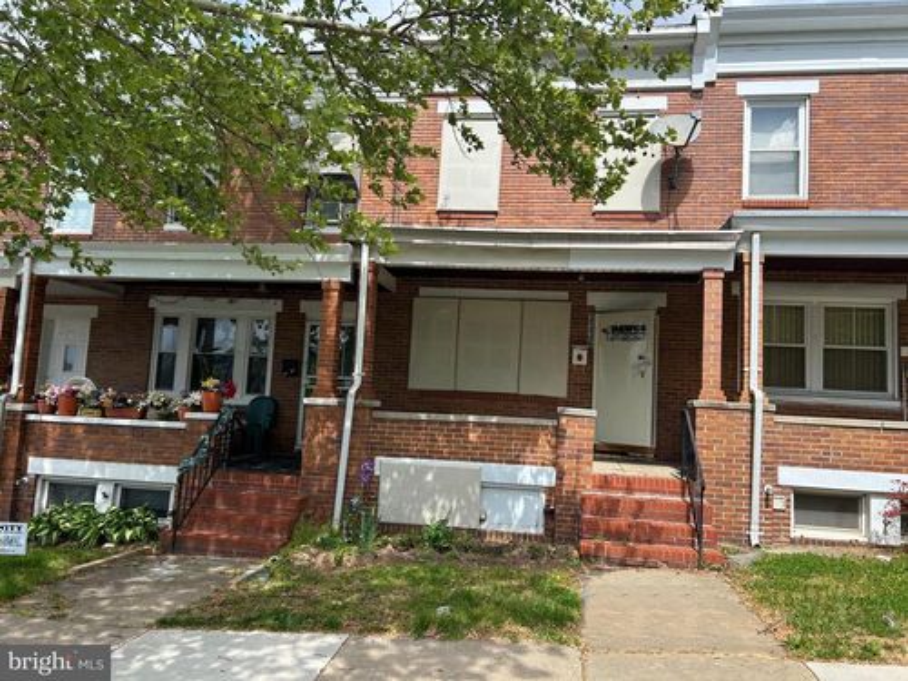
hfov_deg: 67.3
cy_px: 340
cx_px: 454
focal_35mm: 26
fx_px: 682
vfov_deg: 53.1
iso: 50
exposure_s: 1/1808
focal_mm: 5.7
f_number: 1.5
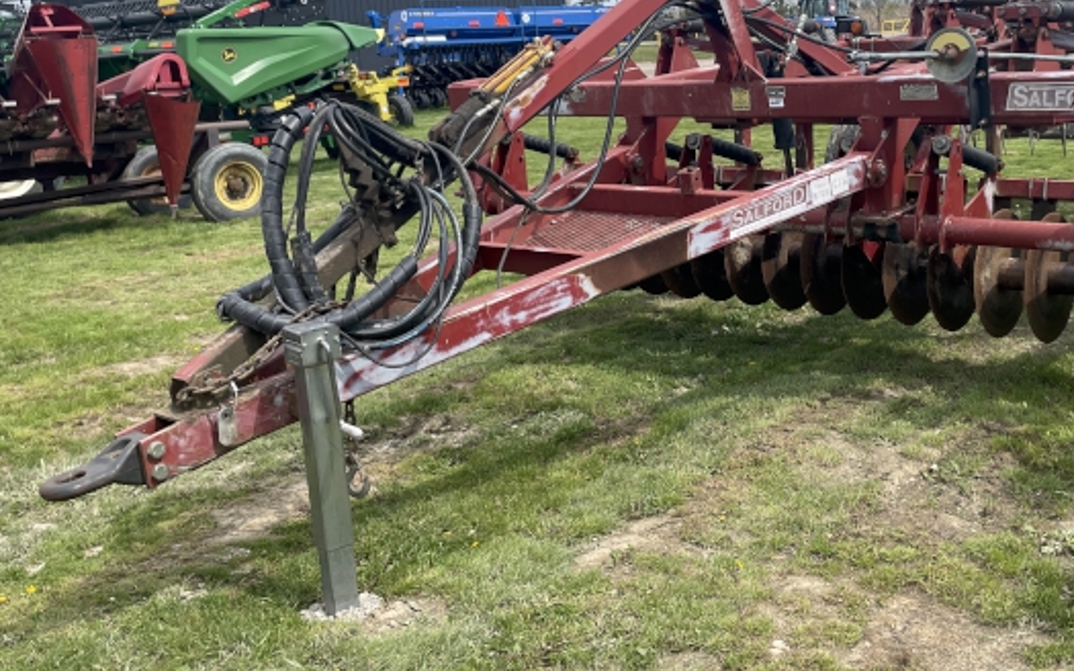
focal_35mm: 42
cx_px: 726
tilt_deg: -3.8
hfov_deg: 46.4
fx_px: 1229
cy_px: 186
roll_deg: +4.7
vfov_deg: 30.1
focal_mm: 4.2
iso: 32
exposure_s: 1/3125
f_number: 1.6
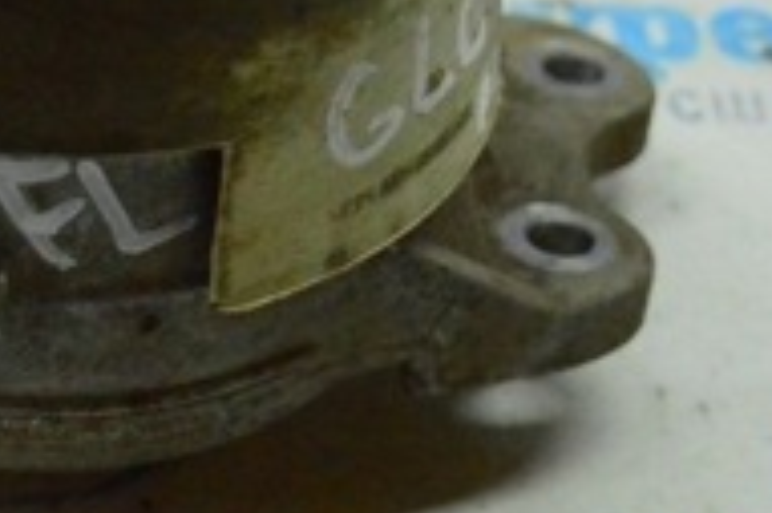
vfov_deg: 9.4
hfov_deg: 14.0
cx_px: 97
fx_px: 3121
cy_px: 71
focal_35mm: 146
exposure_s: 1/1000
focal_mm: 29
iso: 6400
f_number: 4.2
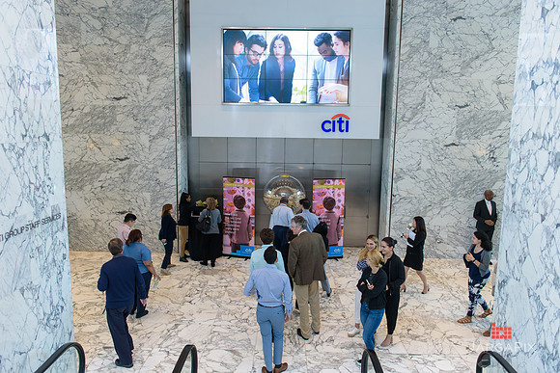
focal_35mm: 26
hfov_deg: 69.4
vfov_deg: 49.6
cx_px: 280
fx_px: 405
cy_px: 186
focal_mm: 26
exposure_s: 1/200
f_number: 3.2
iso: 1250
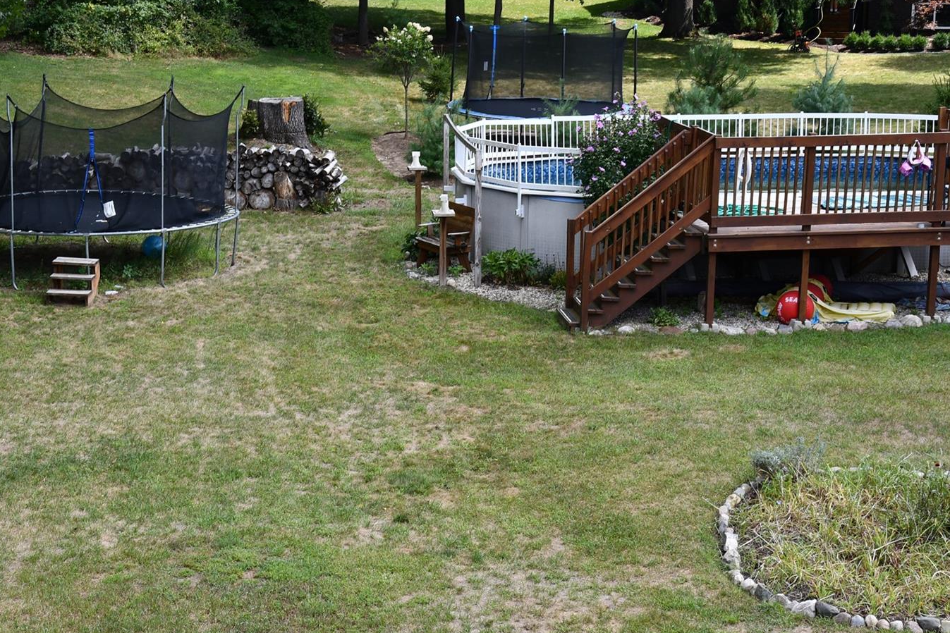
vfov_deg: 18.6
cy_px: 218
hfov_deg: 27.7
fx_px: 1926
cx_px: 401
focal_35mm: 73
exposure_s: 1/250
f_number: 7.1
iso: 200
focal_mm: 32
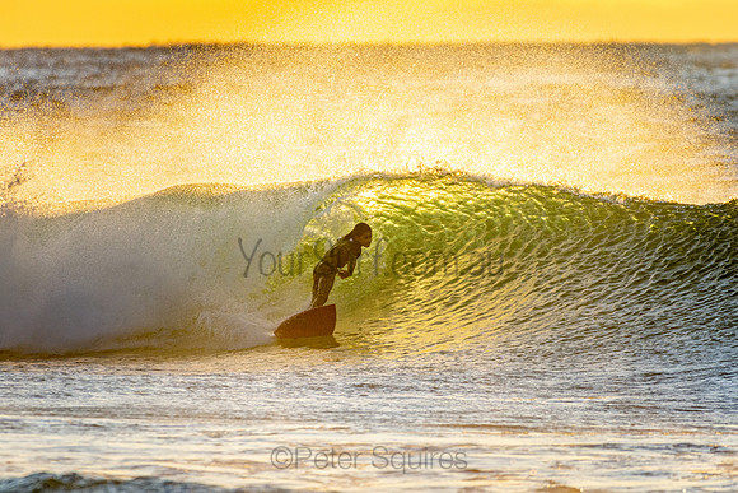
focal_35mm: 773
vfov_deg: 1.8
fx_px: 15842
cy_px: 246
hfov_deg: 2.7
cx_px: 369
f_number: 5.6
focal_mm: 500
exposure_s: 1/1250
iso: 360
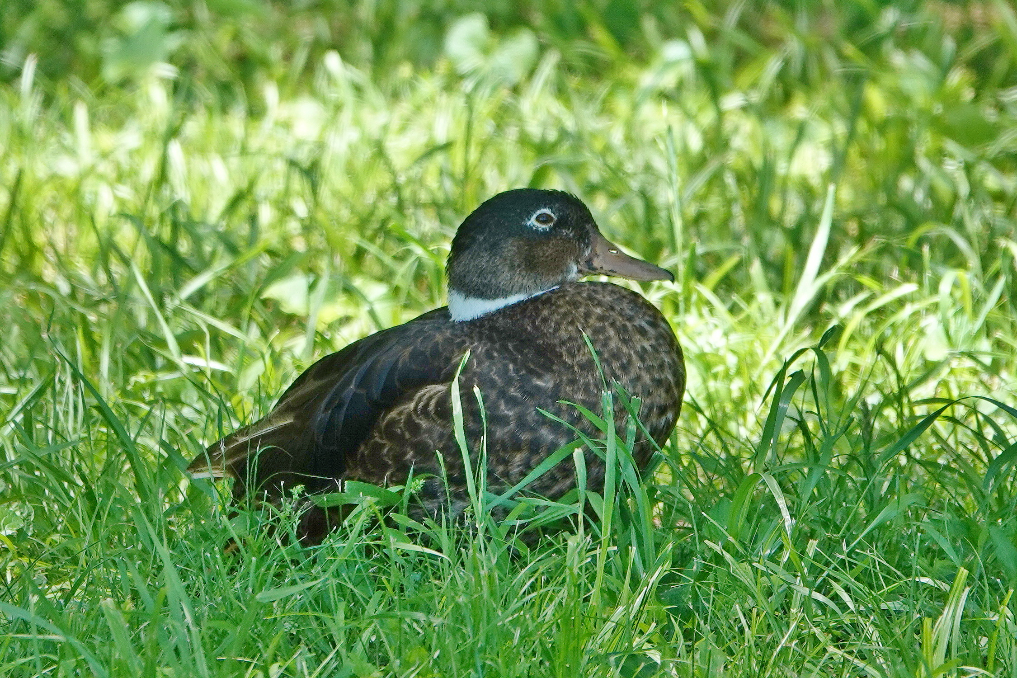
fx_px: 16949
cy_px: 339
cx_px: 508
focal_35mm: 600
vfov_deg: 2.3
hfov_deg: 3.4
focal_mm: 220
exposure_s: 1/250
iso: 160
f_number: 4
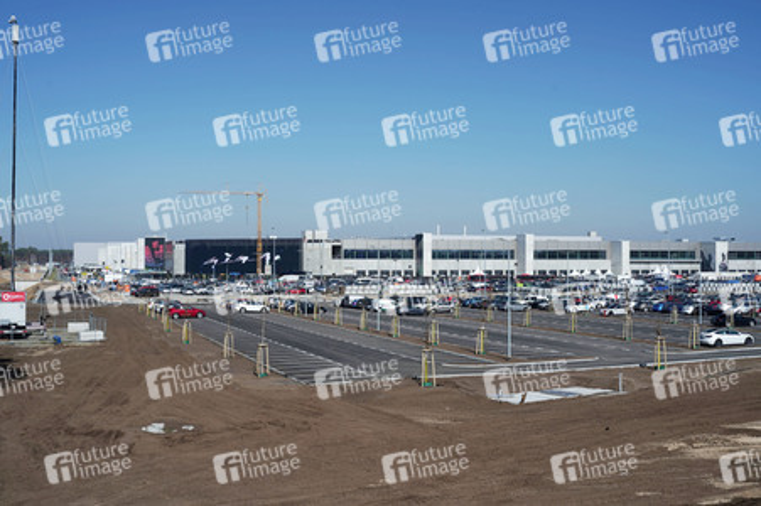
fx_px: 1014
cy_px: 253
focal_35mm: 48
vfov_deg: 28.0
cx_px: 380
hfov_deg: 41.1
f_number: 9
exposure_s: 1/320
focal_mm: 48
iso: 160
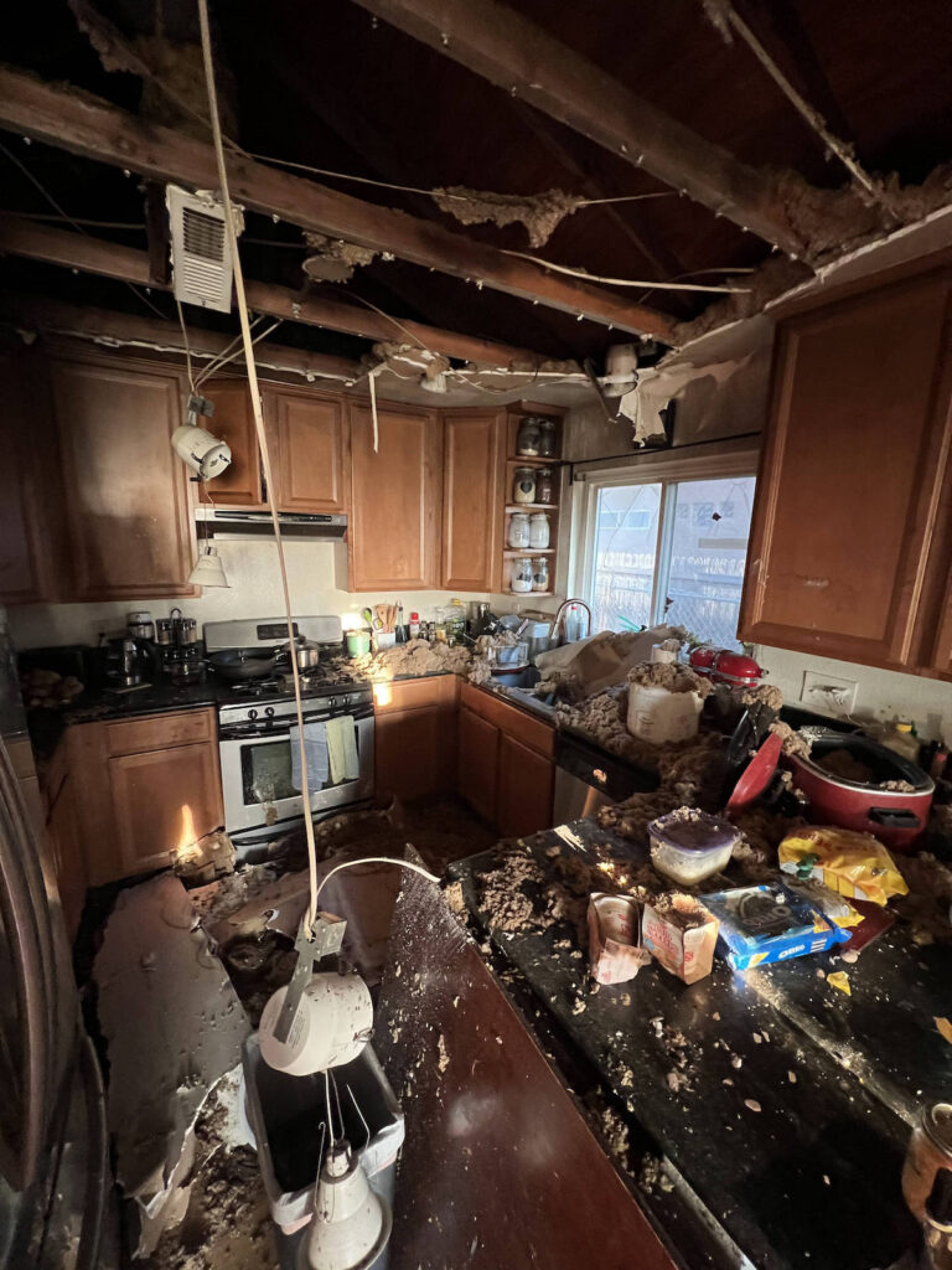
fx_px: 477
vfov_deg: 106.2
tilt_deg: -10.9
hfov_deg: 89.9
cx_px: 476
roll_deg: -1.7
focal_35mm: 13
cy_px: 635
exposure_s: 1/60
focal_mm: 1.6
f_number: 1.8
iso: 640
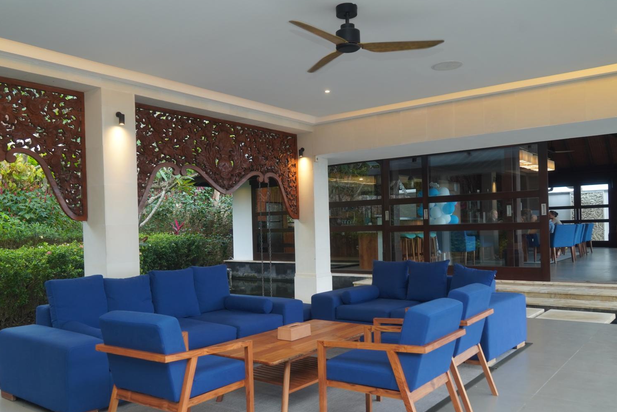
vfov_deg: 42.2
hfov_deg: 60.2
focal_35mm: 31
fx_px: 531
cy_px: 234
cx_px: 291
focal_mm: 24
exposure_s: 1/160
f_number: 5
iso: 1000
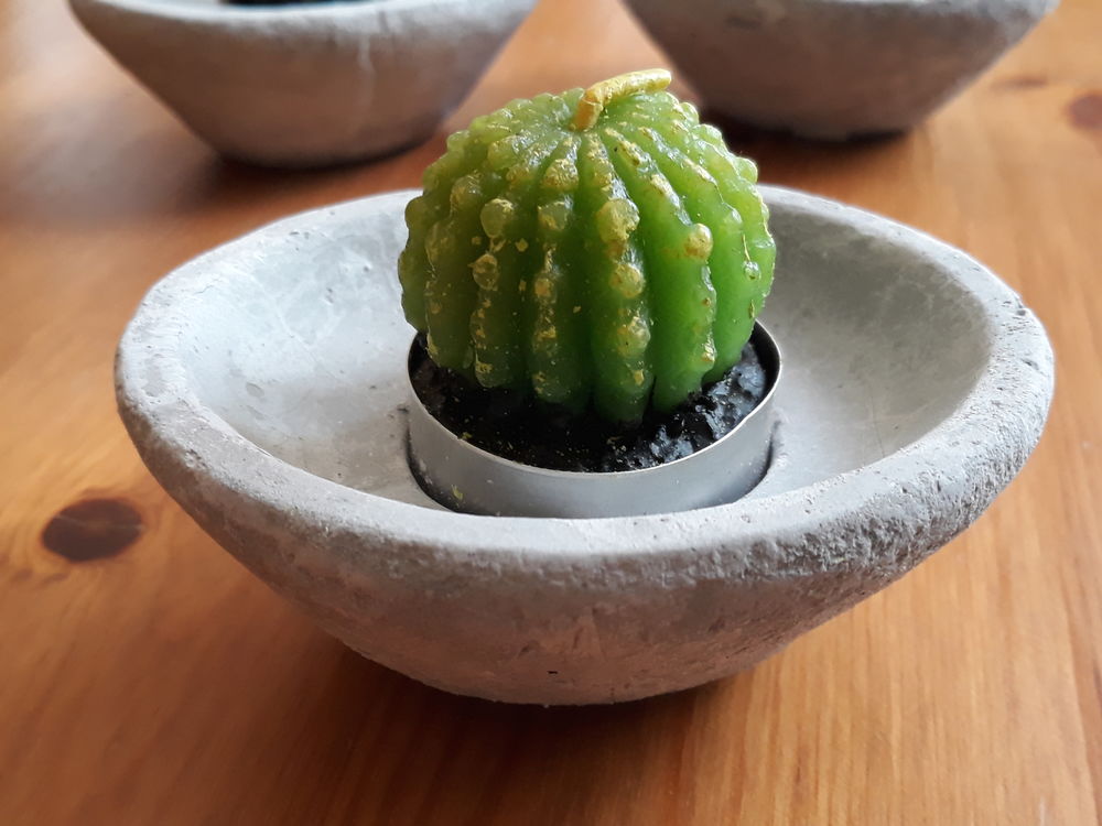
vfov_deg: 51.4
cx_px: 551
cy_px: 413
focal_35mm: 27
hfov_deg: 65.3
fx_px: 860
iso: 200
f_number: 1.7
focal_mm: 3.71
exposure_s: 1/50
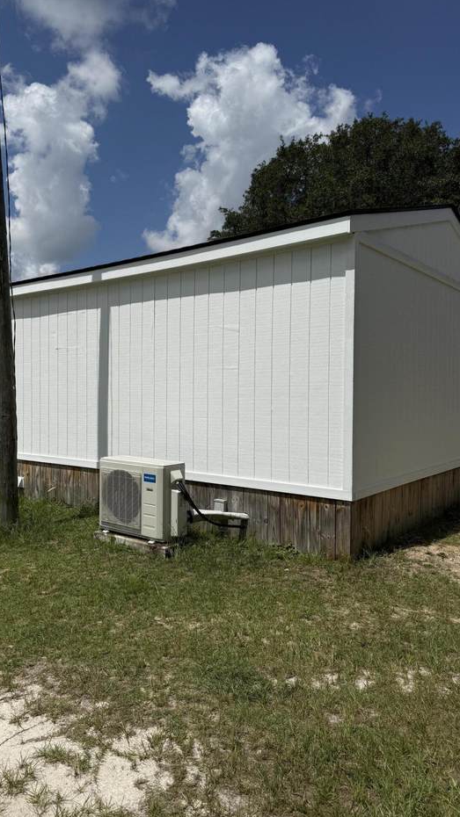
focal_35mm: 27
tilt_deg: -0.5
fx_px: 586
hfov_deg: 42.4
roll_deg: +0.2
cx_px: 157
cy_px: 399
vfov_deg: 69.9
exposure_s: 1/11905
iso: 80
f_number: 1.78
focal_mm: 6.76
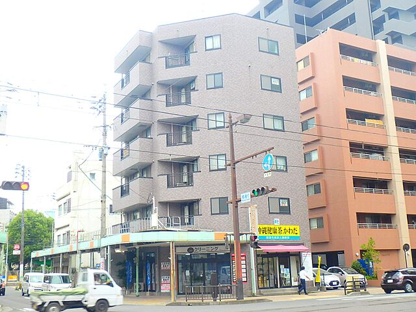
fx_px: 469
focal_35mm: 39
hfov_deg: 47.9
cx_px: 208
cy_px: 156
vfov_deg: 36.8
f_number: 5.1
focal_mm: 6.9
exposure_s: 1/100
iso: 125
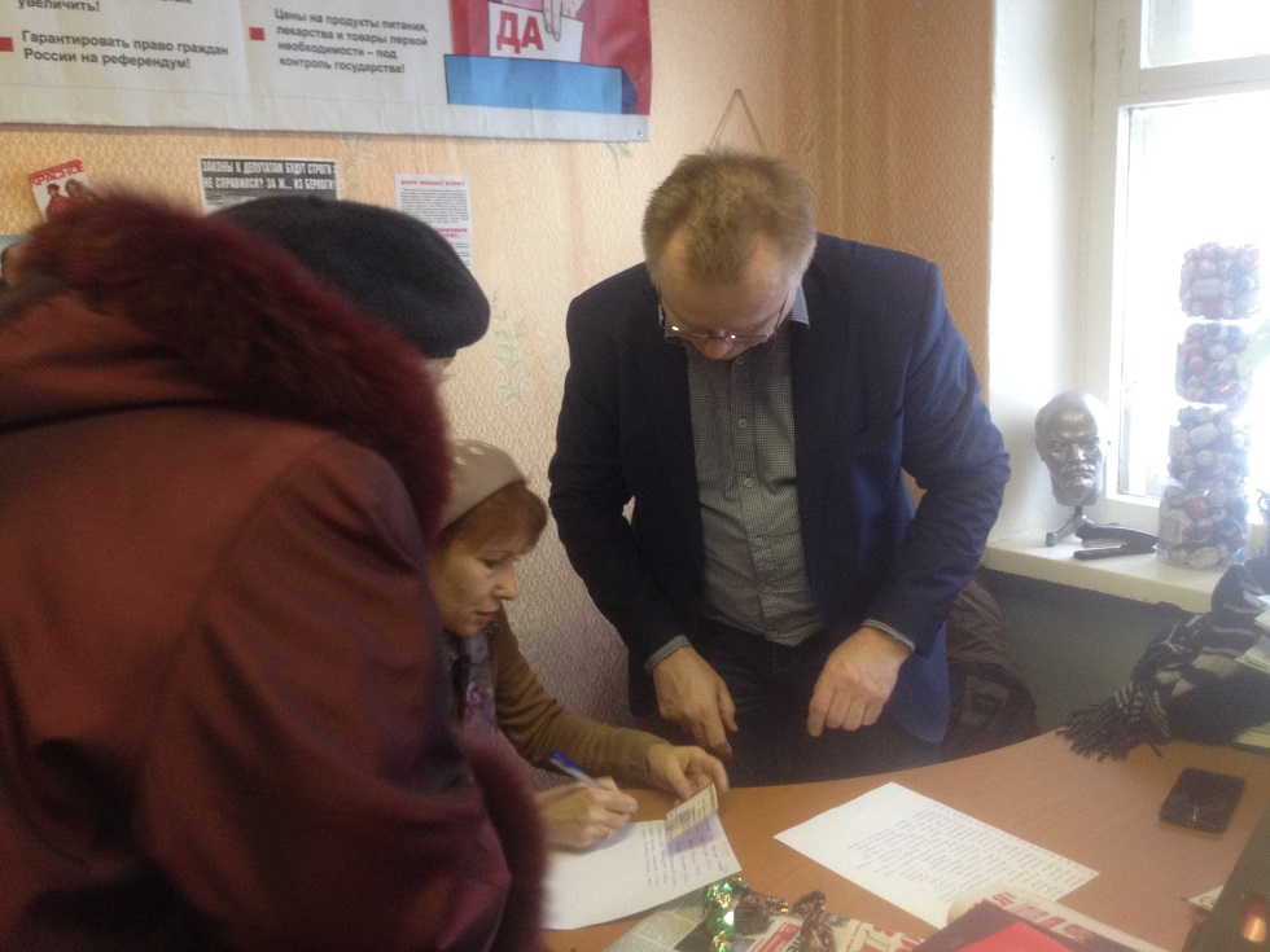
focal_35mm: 35
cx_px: 635
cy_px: 476
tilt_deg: -12.9
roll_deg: +3.0
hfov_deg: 52.6
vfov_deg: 40.7
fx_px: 1284
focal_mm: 4.28
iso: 160
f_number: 2.4
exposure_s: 1/20
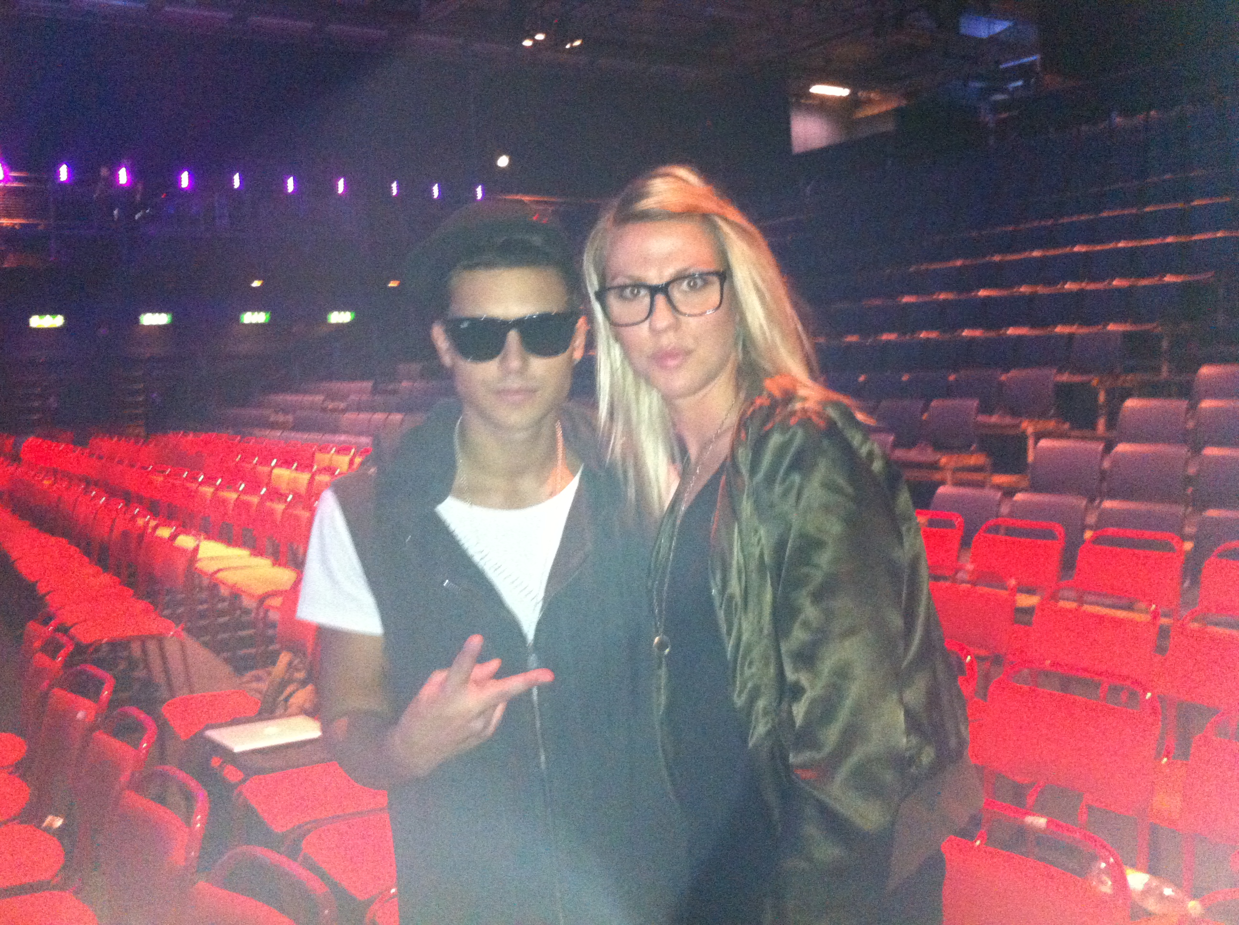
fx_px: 1251
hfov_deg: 52.7
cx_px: 620
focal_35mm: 35
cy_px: 462
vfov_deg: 40.6
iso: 640
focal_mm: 3.85
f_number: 2.8
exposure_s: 1/15
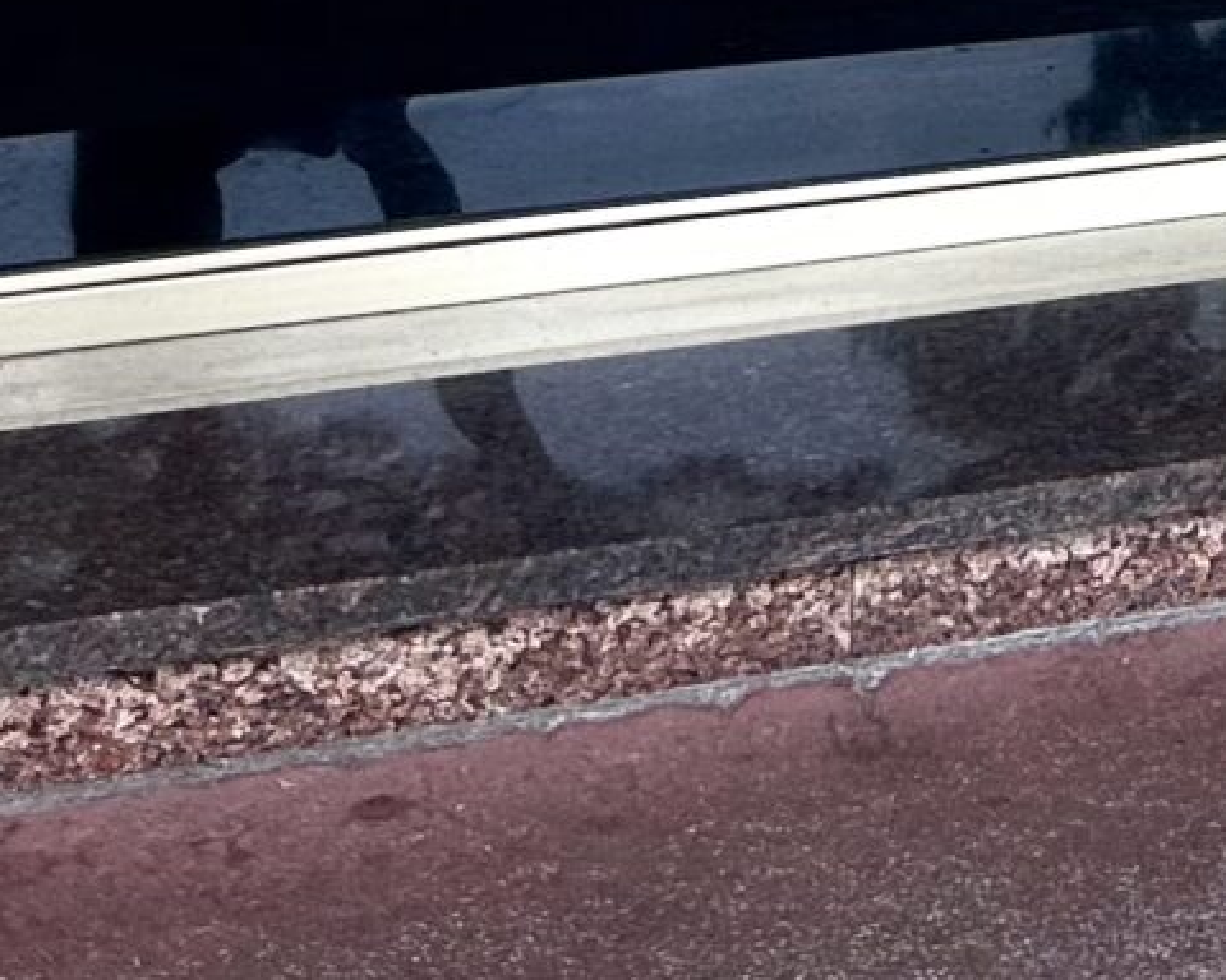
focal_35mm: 125
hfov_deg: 12.9
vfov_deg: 10.8
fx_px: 4536
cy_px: -1261
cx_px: 2610
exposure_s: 1/379
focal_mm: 6.86
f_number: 1.78
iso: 80
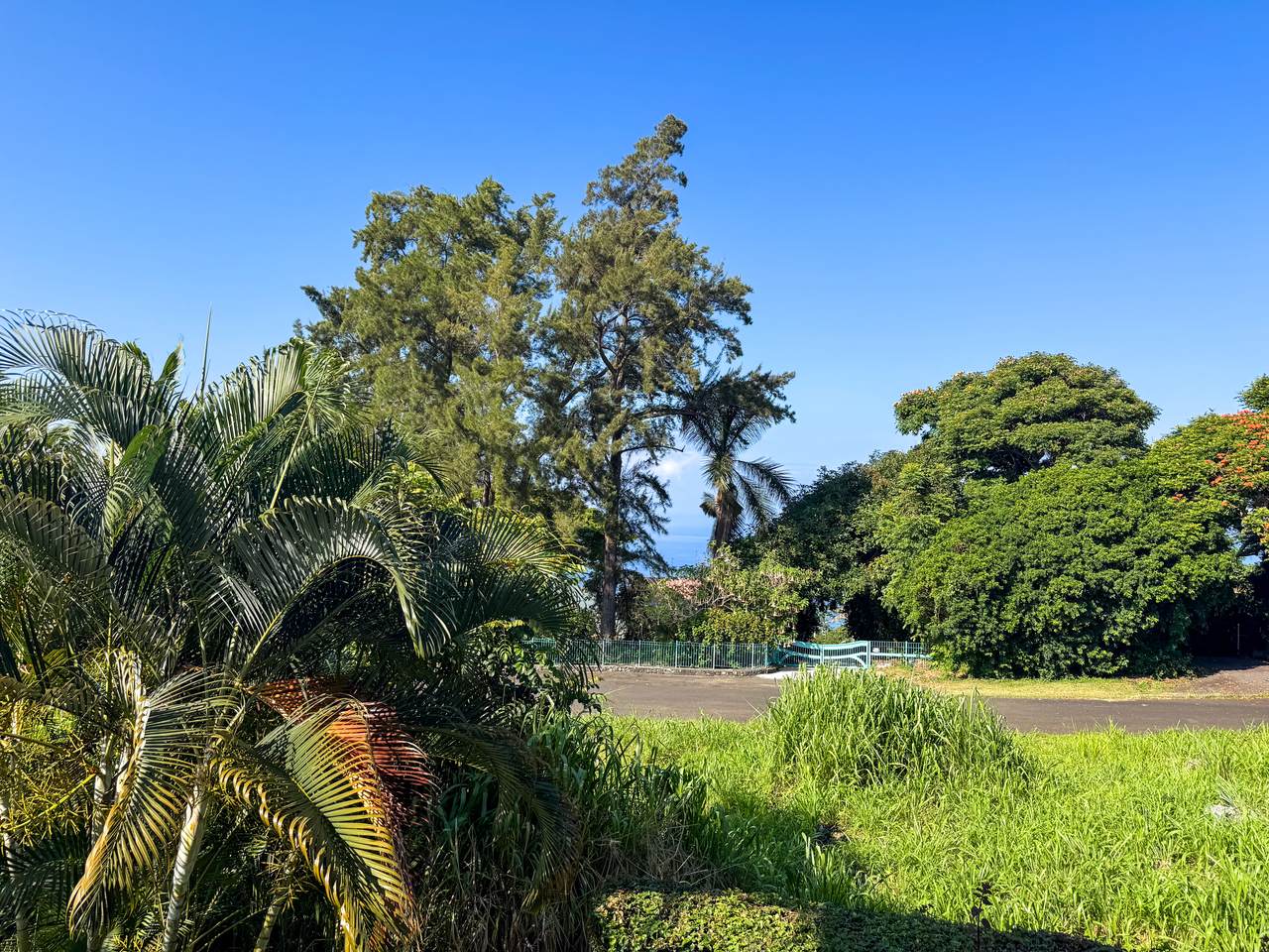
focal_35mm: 24
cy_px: 476
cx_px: 634
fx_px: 880
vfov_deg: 56.8
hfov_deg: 71.6
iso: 80
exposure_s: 1/2700
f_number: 1.8
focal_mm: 6.76
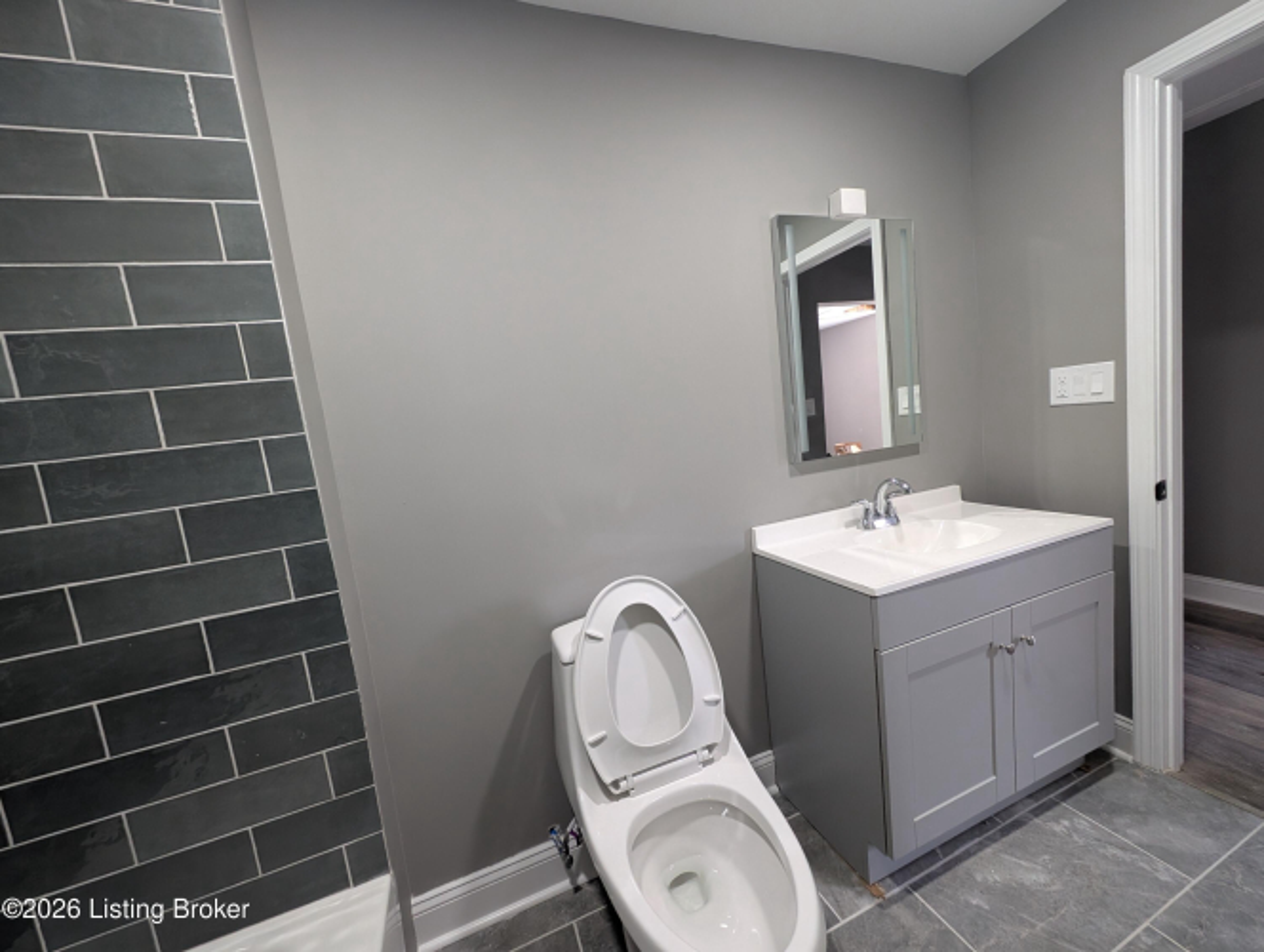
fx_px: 439
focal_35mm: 12
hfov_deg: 110.5
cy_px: 476
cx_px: 632
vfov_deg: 94.6
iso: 175
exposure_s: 1/48.5
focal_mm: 2.23
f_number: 1.95
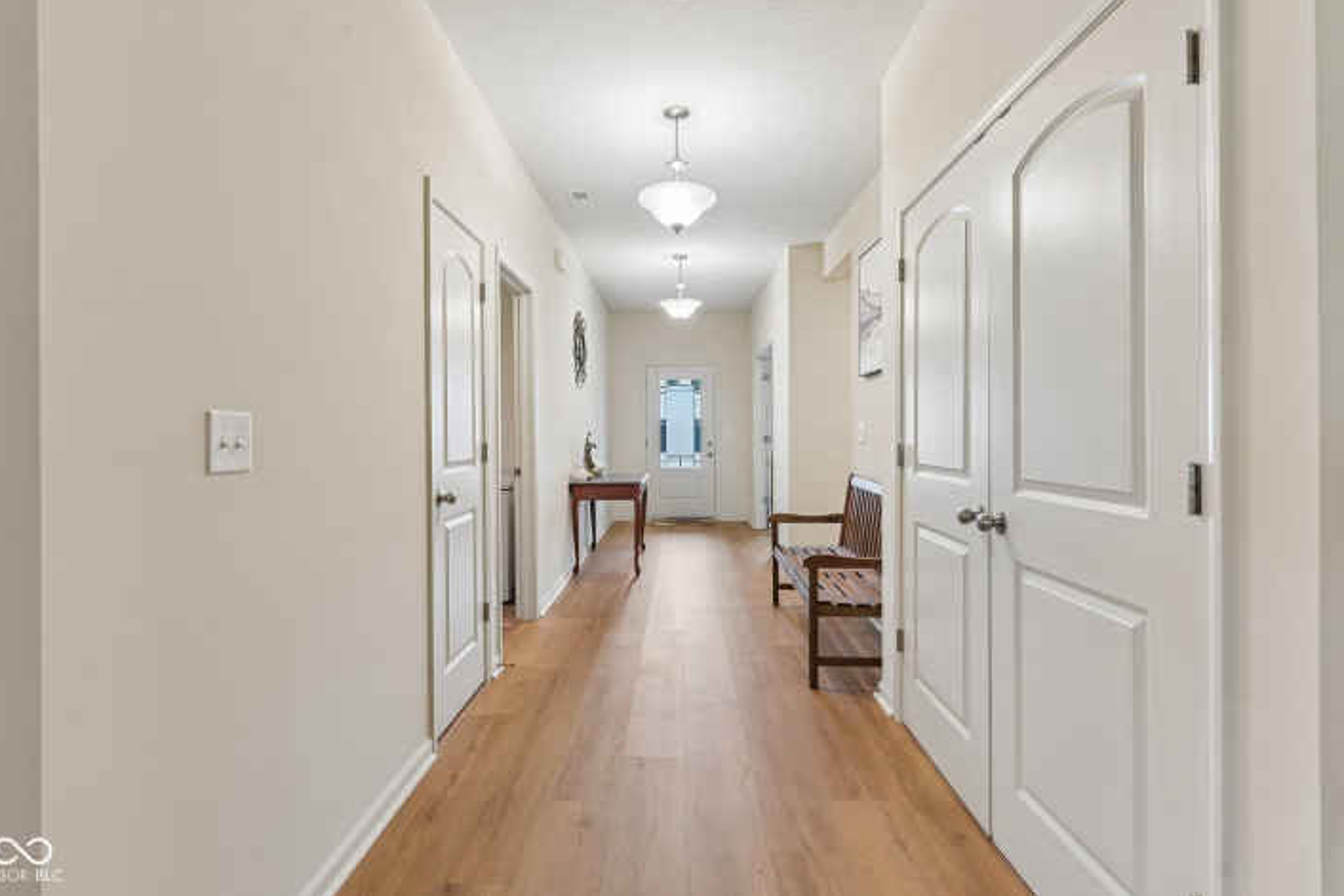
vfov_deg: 70.4
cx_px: 674
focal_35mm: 17
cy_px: 424
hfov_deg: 93.3
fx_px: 635
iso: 400
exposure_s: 1/13
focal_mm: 16
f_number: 8
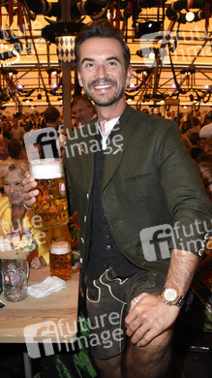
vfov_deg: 66.1
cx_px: 102
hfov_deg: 40.1
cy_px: 190
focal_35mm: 29
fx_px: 290
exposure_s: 1/160
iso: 1600
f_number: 6.3
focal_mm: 18
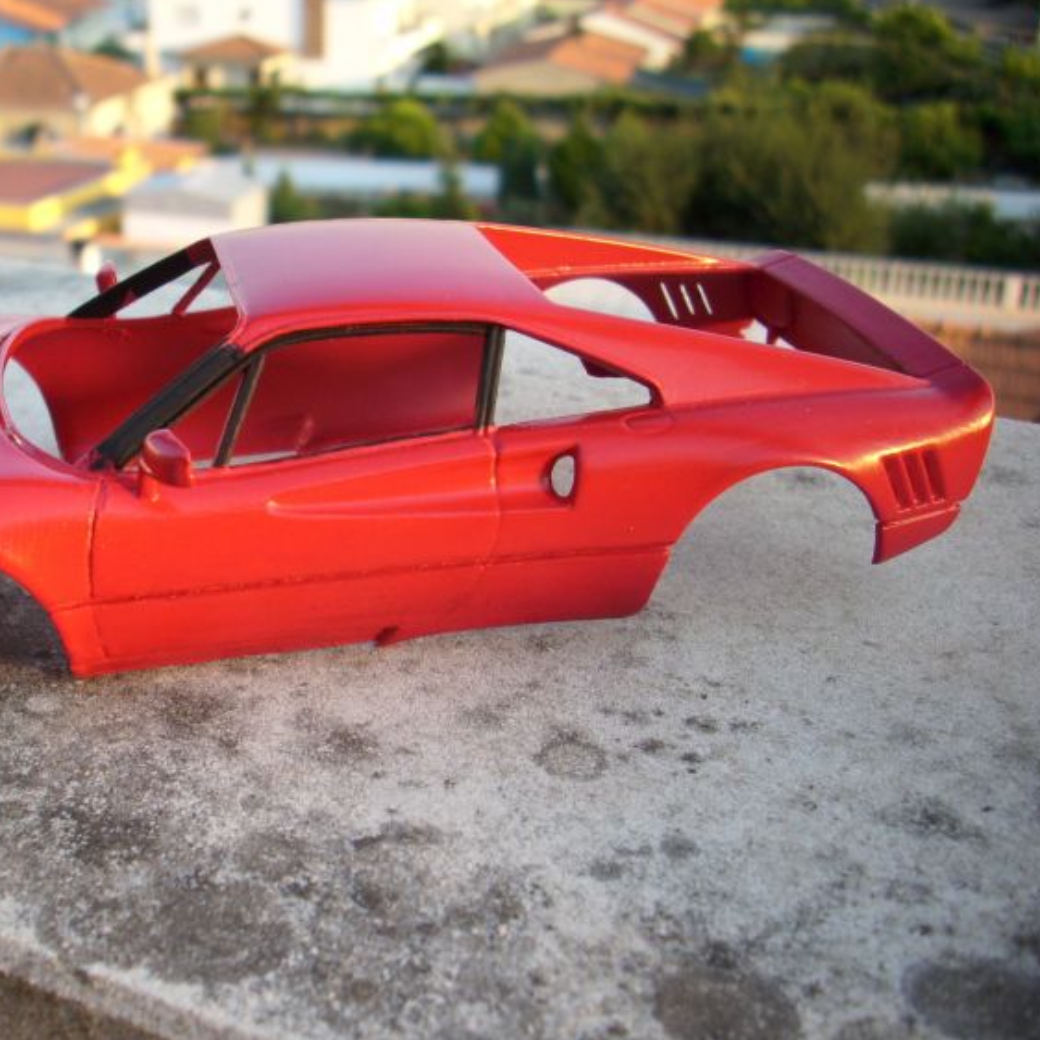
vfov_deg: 42.8
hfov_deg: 42.0
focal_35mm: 39
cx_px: 309
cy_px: 544
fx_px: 1326
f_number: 2.8
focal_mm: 6.2
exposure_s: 1/135
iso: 50
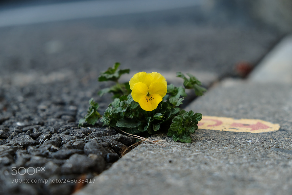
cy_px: 98
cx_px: 146
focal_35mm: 83
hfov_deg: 24.5
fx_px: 674
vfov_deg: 16.5
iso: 200
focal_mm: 55
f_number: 4
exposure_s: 1/320
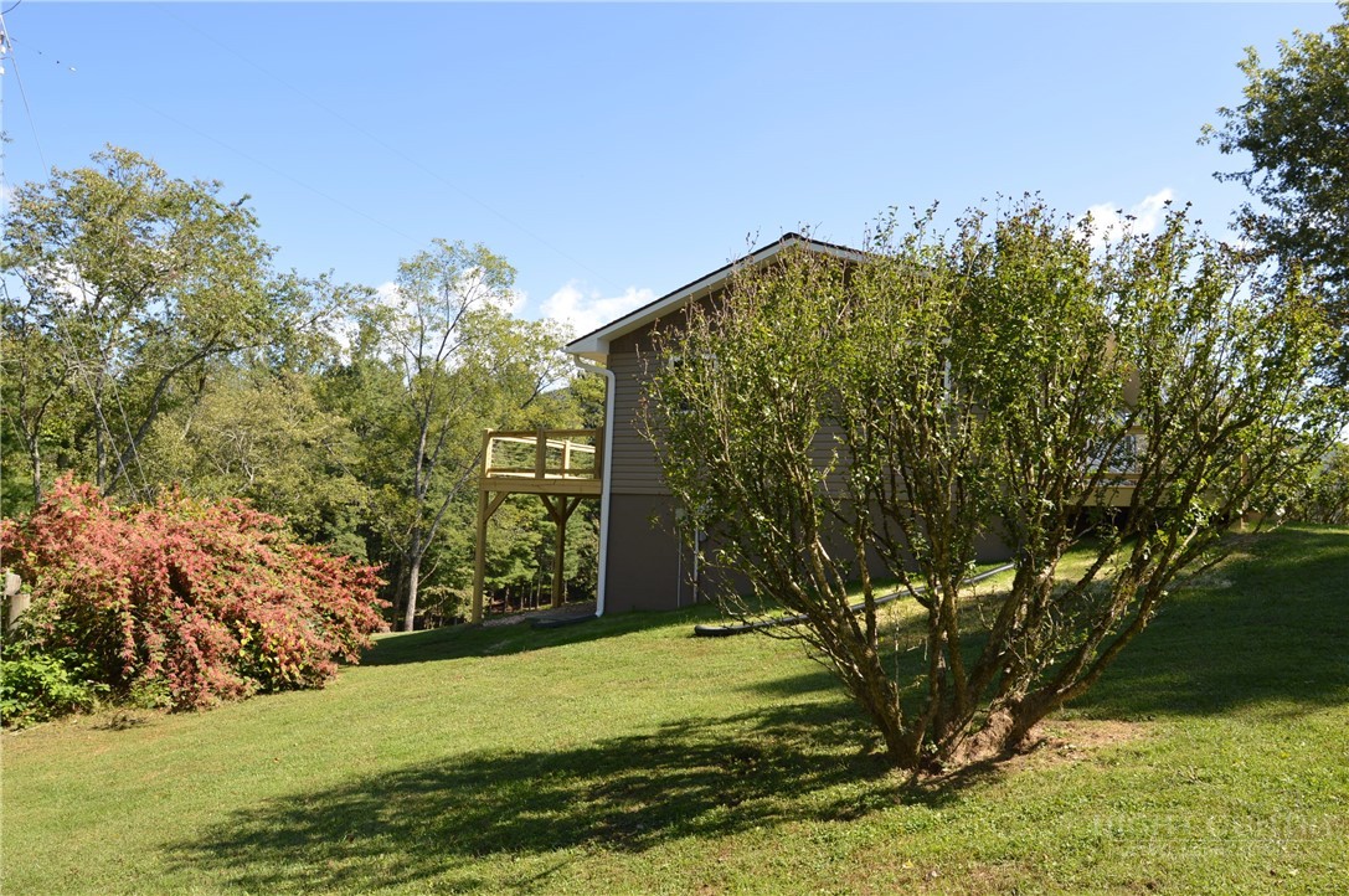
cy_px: 448
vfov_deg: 53.0
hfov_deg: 73.8
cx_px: 674
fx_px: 898
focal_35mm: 24
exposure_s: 1/200
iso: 100
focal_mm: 16
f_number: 5.6
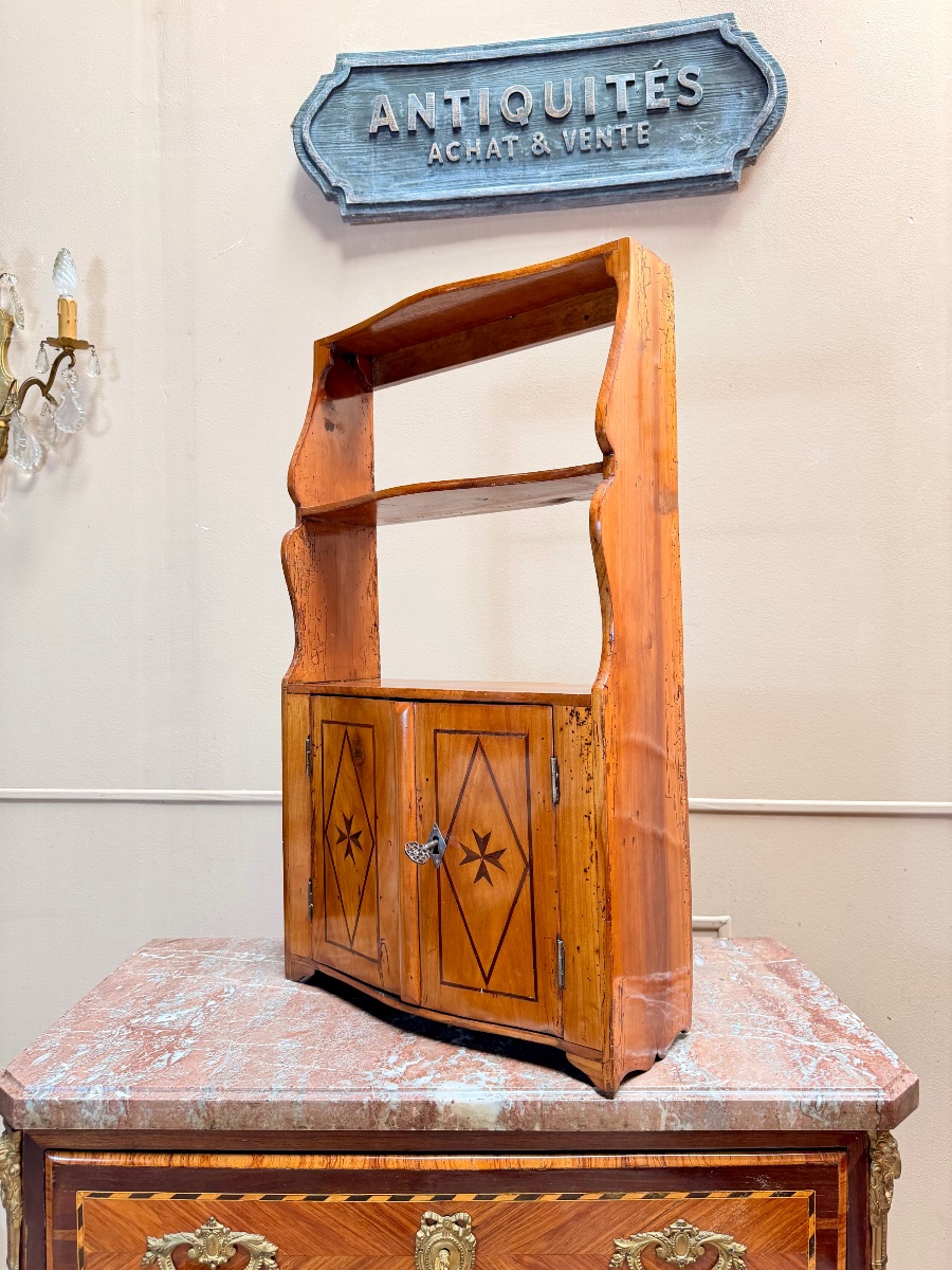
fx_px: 880
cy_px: 635
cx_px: 476
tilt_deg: +0.6
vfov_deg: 71.6
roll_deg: +0.6
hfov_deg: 56.8
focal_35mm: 24
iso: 200
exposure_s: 1/73
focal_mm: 6.76
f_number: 1.78
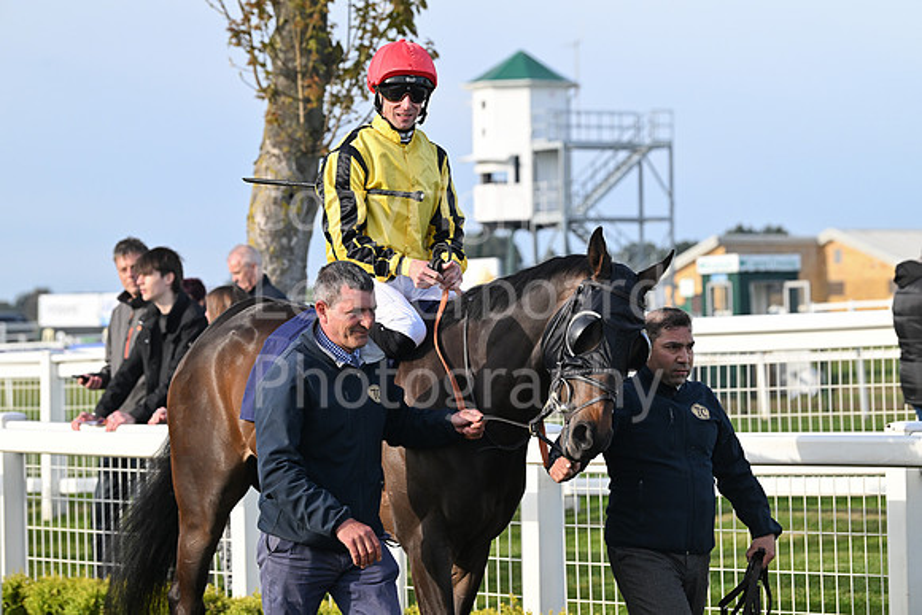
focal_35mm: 130
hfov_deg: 15.8
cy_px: 308
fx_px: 3330
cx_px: 461
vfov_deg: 10.6
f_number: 5.6
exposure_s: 1/2000
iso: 1000
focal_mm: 130
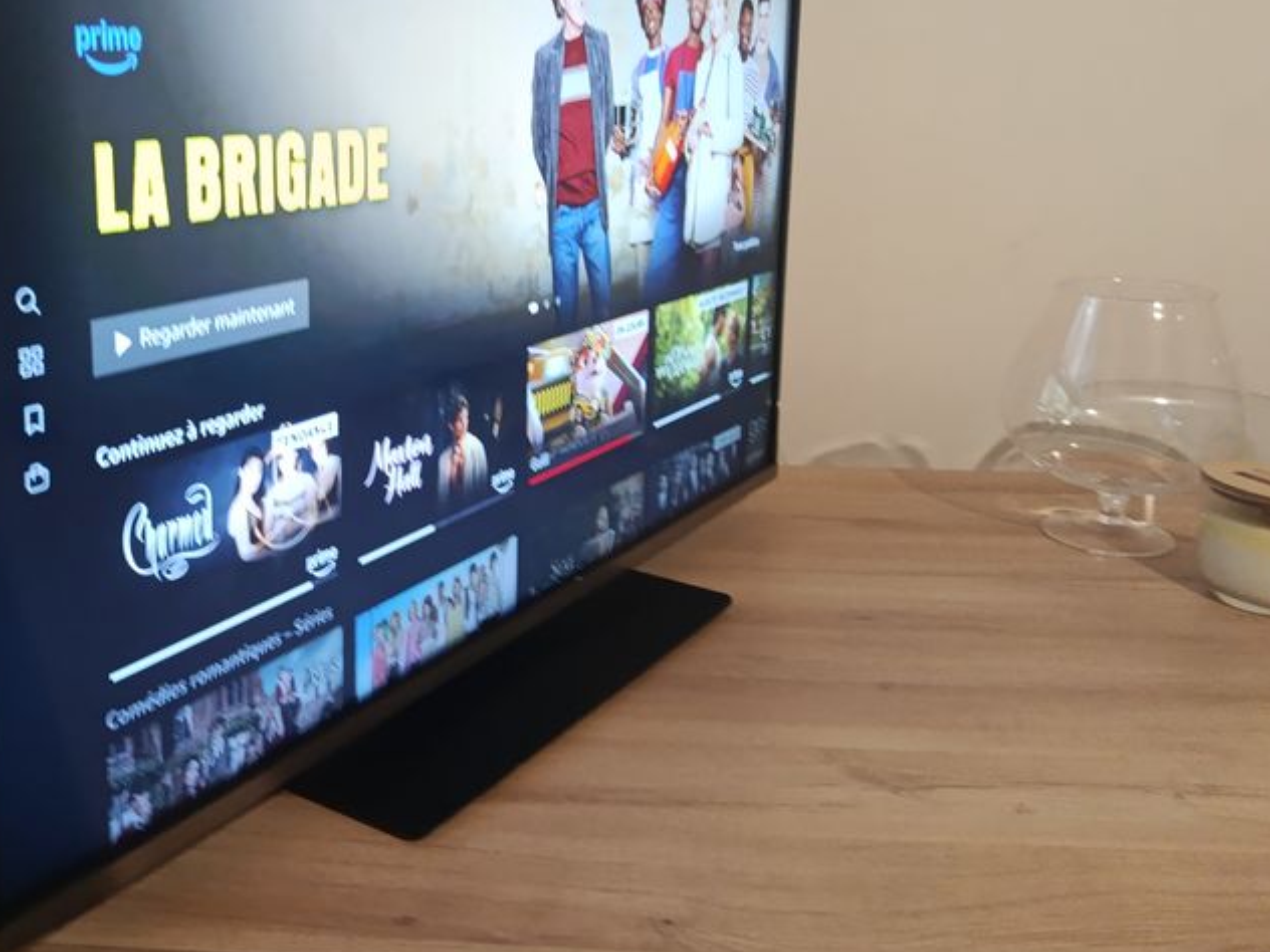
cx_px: 398
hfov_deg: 48.0
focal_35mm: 38
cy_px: 315
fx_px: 1394
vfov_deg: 37.3
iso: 1170
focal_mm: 5.24
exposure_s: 1/25
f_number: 1.7
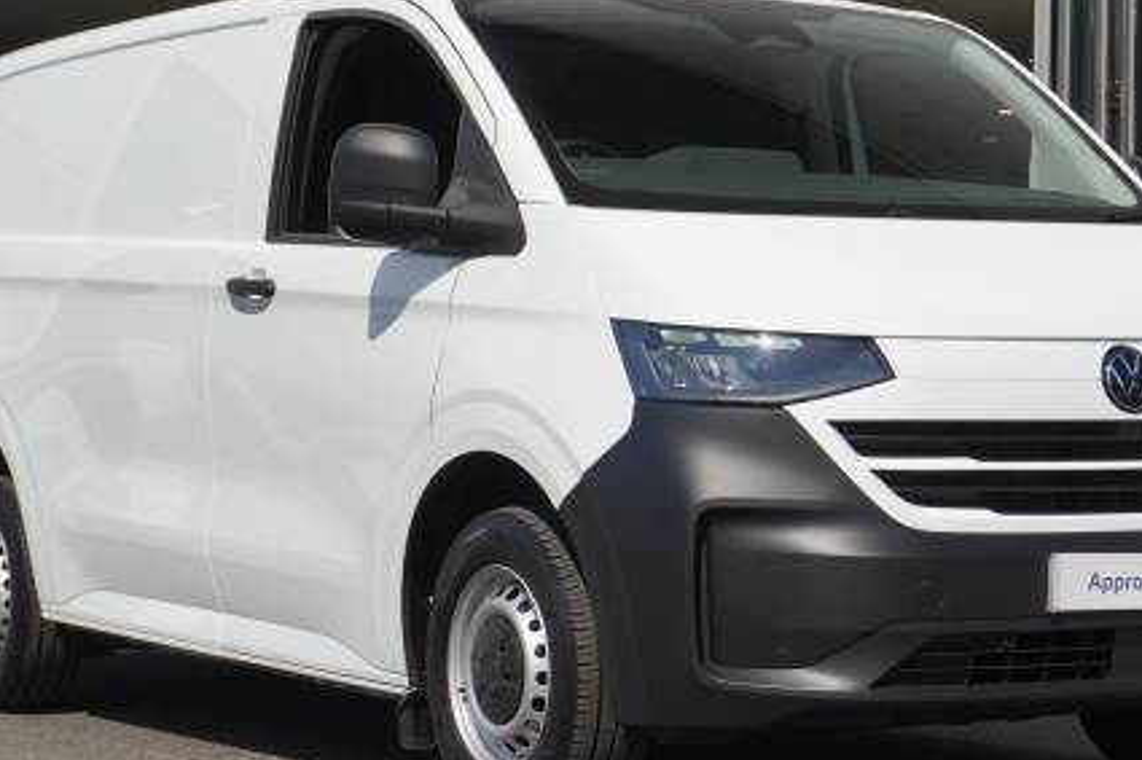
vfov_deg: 13.4
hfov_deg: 20.1
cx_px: 642
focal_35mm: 102
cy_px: 349
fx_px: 3226
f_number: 8
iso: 100
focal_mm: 45
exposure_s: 1/250
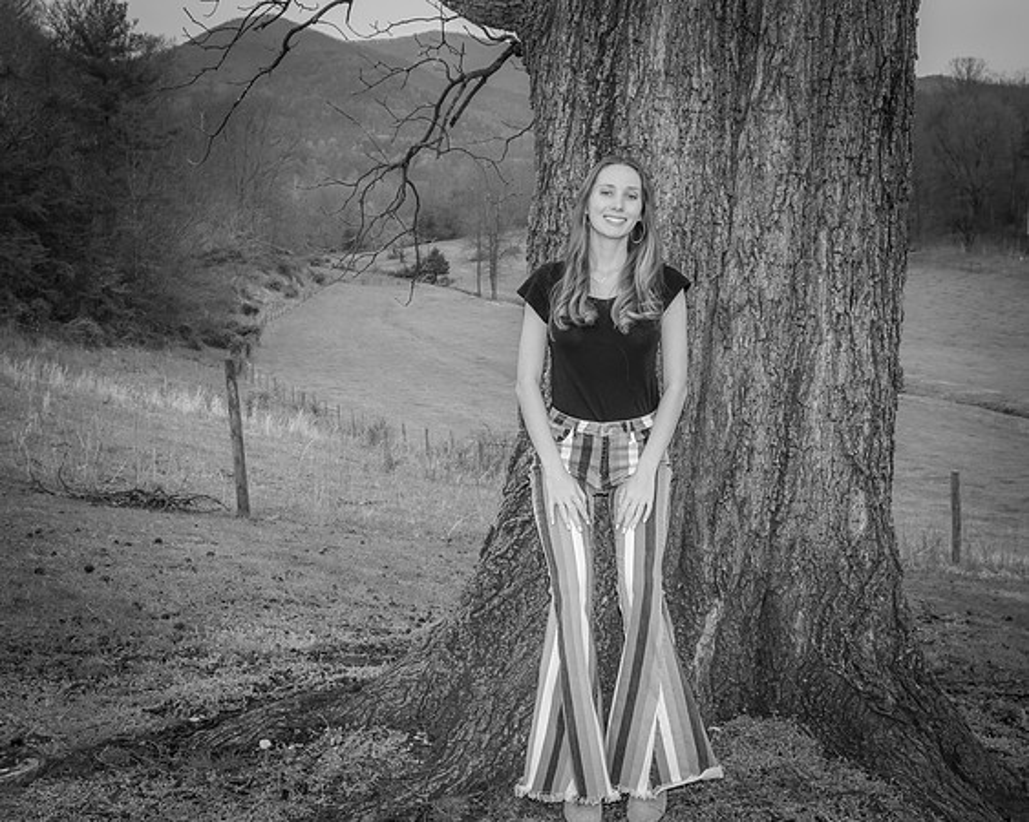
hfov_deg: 45.3
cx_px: 514
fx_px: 1234
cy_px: 411
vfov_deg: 36.9
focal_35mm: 41
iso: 140
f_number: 6.7
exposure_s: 1/180
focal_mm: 24
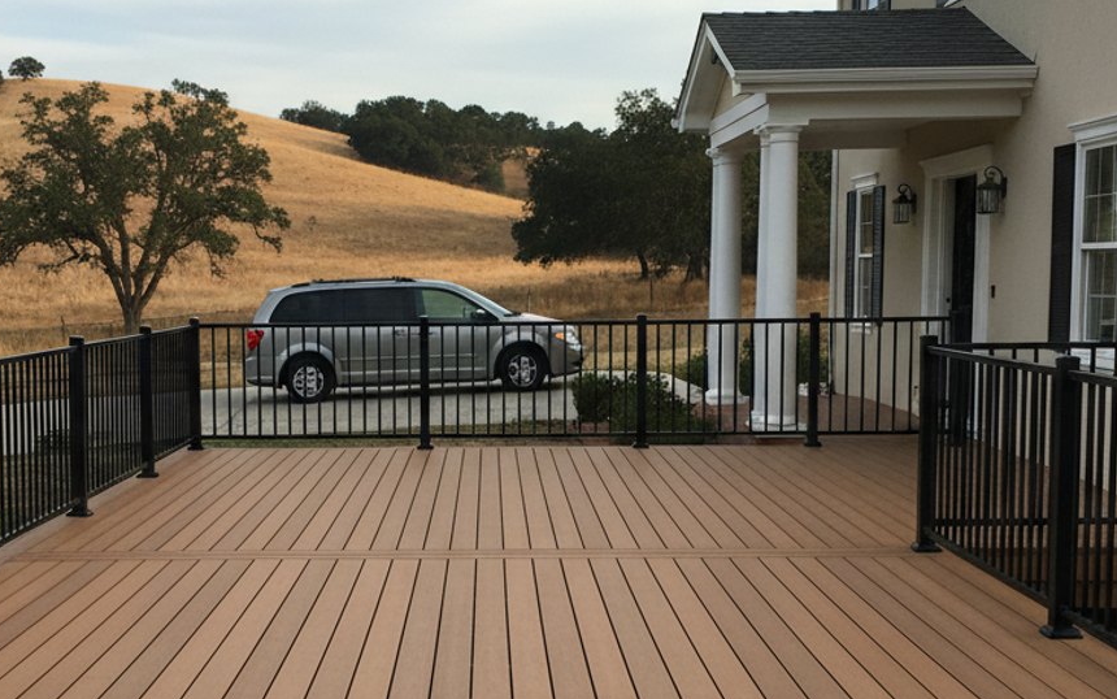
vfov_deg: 37.1
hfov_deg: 56.3
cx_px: 453
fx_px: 1035
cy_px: 437
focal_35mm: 34
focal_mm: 6.4
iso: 702
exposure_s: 1/1822
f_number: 1.8
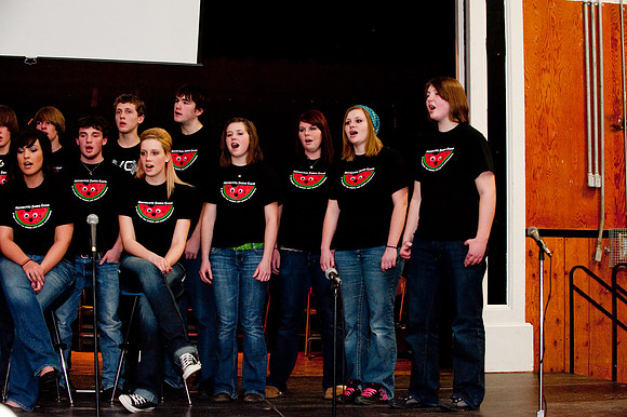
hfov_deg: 28.9
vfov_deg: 19.4
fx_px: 1218
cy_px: 208
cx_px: 314
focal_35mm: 70
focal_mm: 70
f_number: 5.6
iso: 560
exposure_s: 1/125
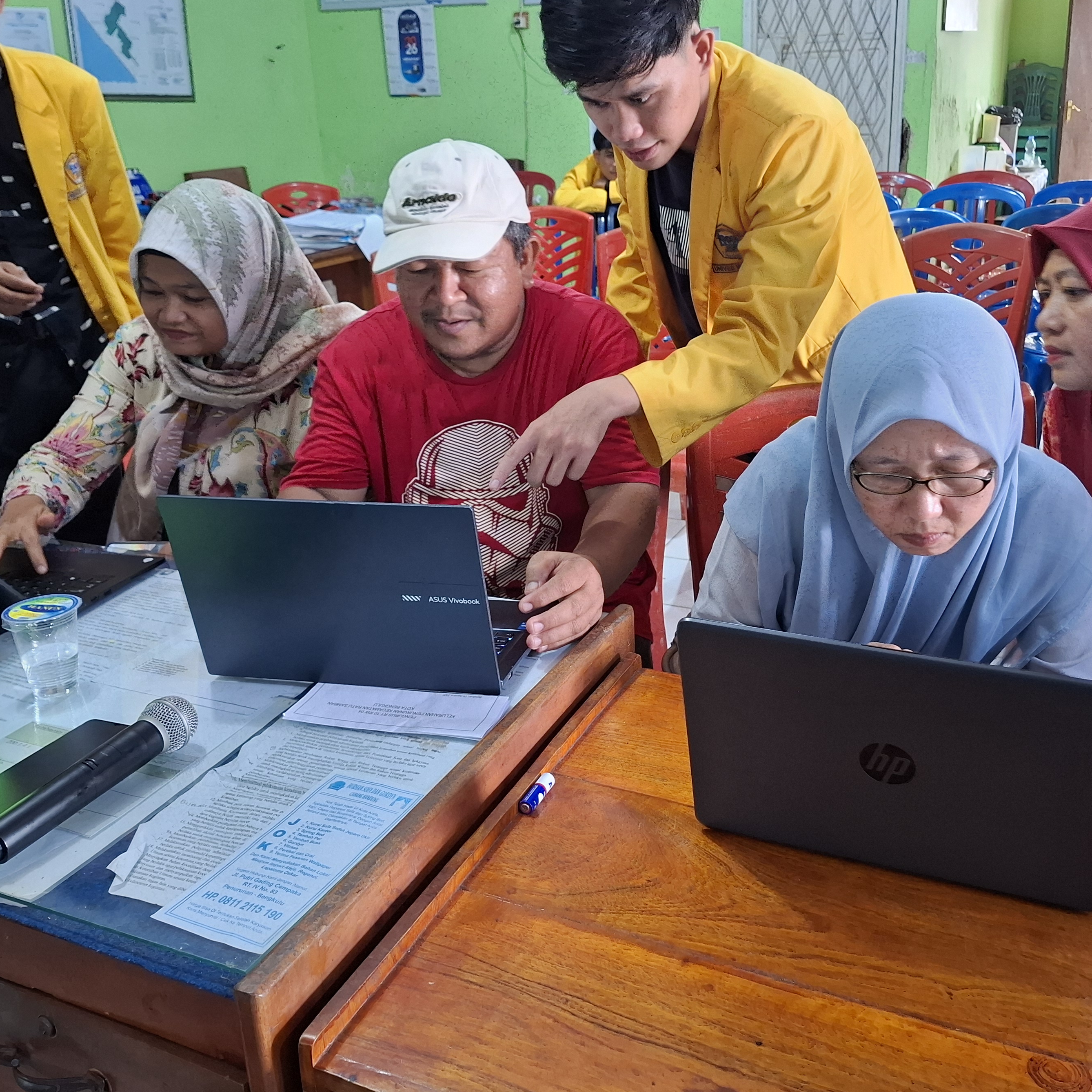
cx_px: 582
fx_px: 1106
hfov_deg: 52.5
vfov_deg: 52.4
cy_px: 469
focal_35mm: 31
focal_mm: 5.54
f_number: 1.8
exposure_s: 1/33
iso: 400
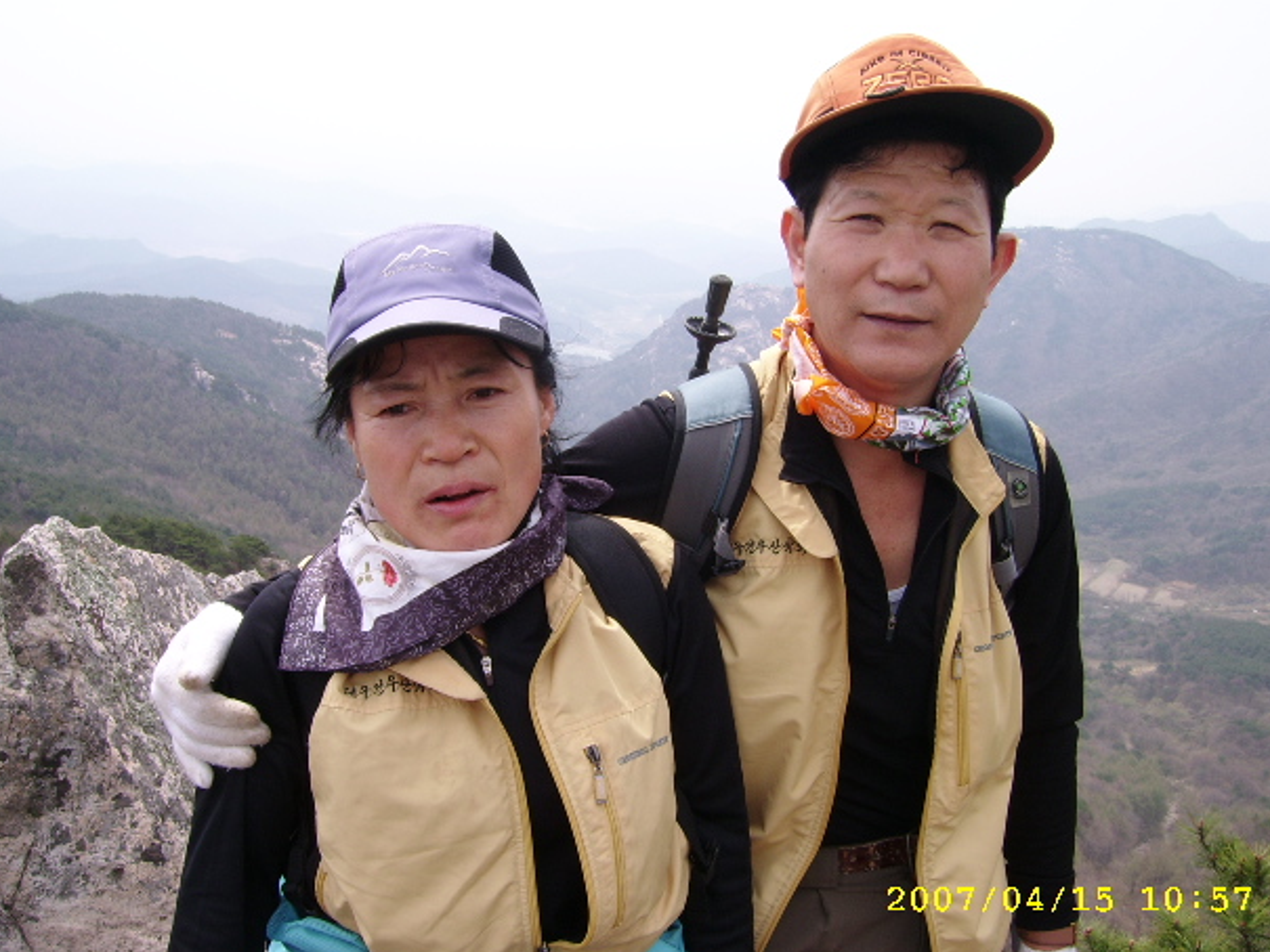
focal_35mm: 37
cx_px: 642
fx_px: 1358
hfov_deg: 50.1
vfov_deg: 38.7
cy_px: 461
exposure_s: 1/229
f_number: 5.8
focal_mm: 5.95
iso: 50
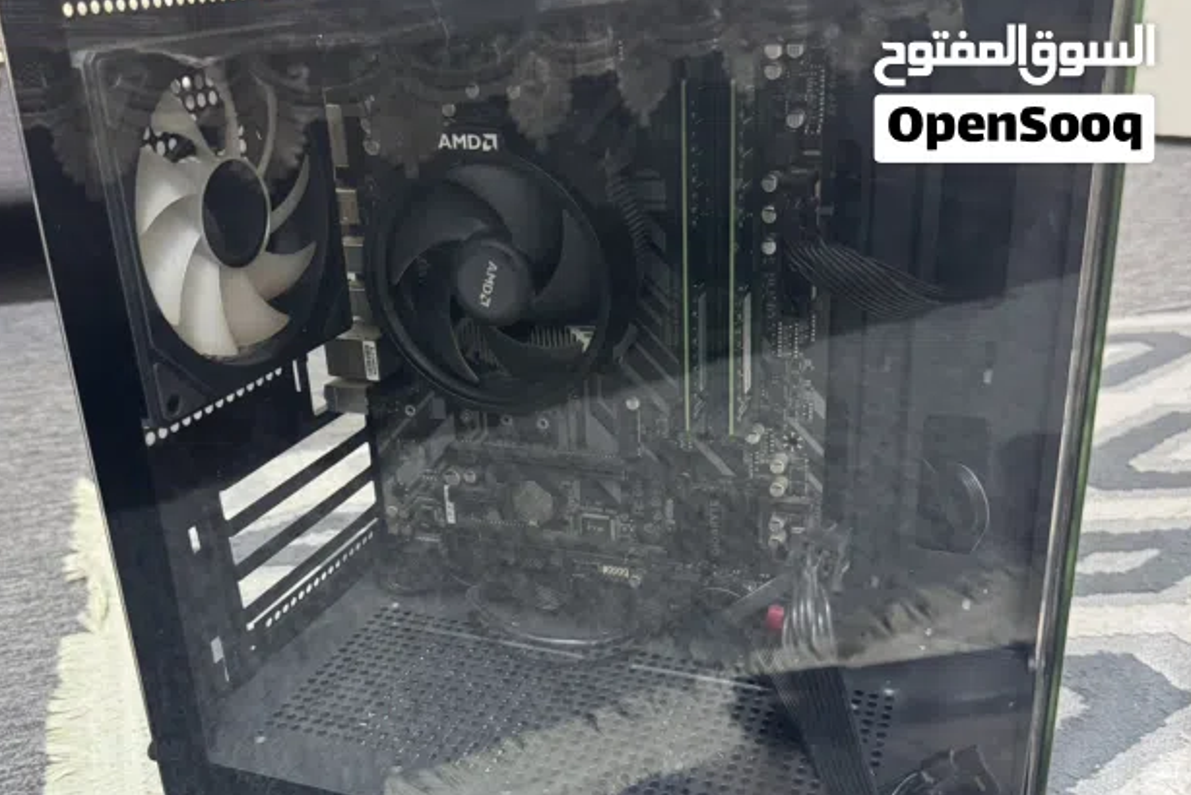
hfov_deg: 69.4
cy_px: 442
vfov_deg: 49.5
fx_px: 861
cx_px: 582
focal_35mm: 26
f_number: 1.78
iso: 640
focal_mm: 6.76
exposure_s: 1/50
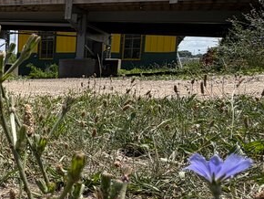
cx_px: -85
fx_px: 313
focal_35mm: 41
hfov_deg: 33.0
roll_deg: -1.0
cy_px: 94
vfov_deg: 35.2
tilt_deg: -5.9
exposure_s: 1/853
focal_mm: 2.22
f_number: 2.2
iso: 20
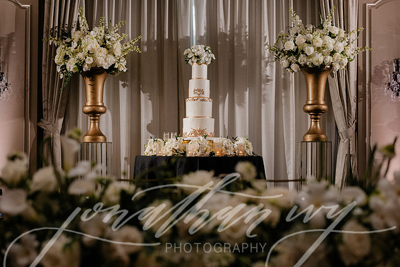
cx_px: 200
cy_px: 134
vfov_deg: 27.0
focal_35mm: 50
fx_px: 556
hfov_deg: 39.6
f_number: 2.8
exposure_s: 1/125
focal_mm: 50
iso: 320
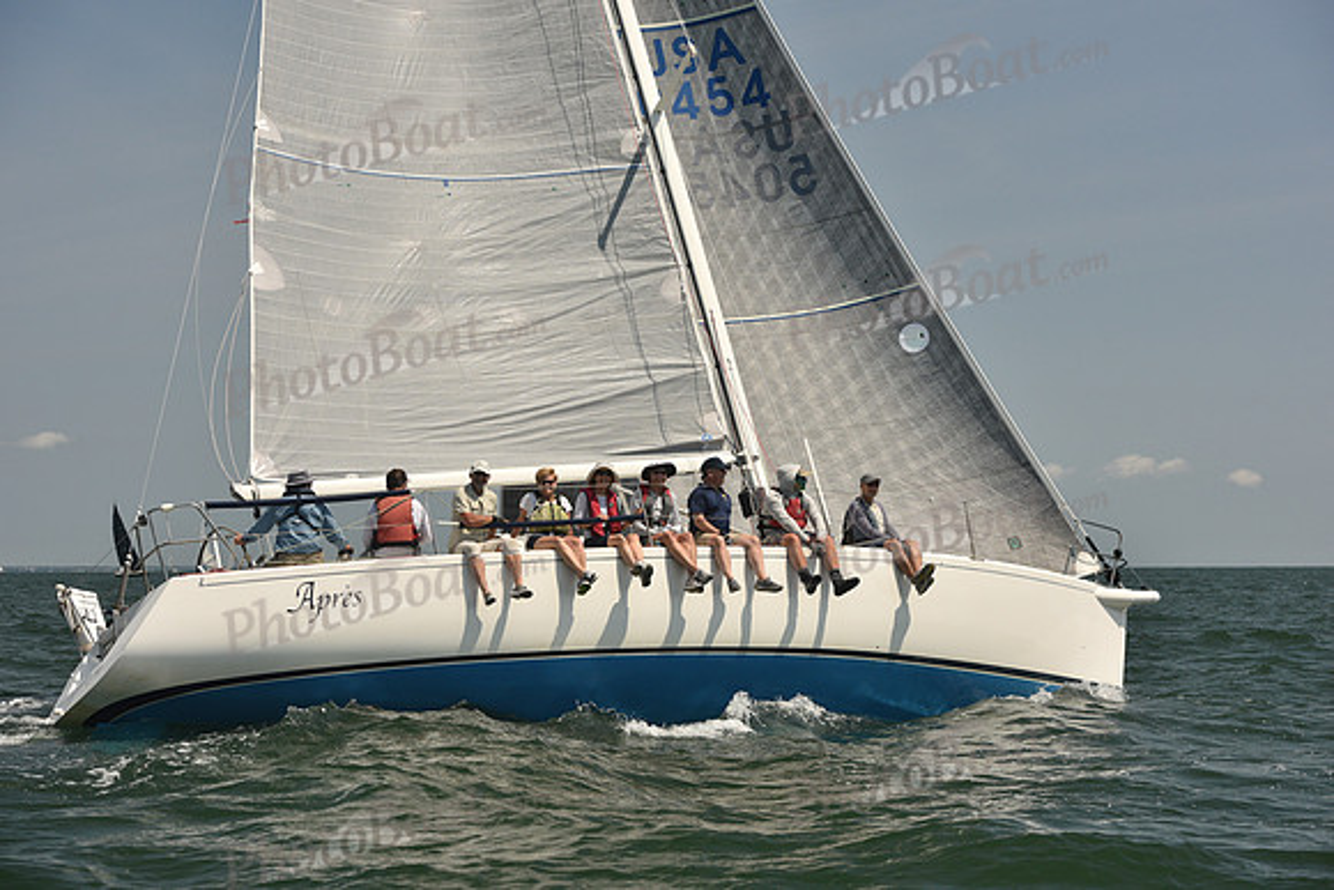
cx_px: 667
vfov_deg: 18.2
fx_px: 2780
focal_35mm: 75
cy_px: 445
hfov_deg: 27.0
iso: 320
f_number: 7.1
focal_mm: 75
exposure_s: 1/1000
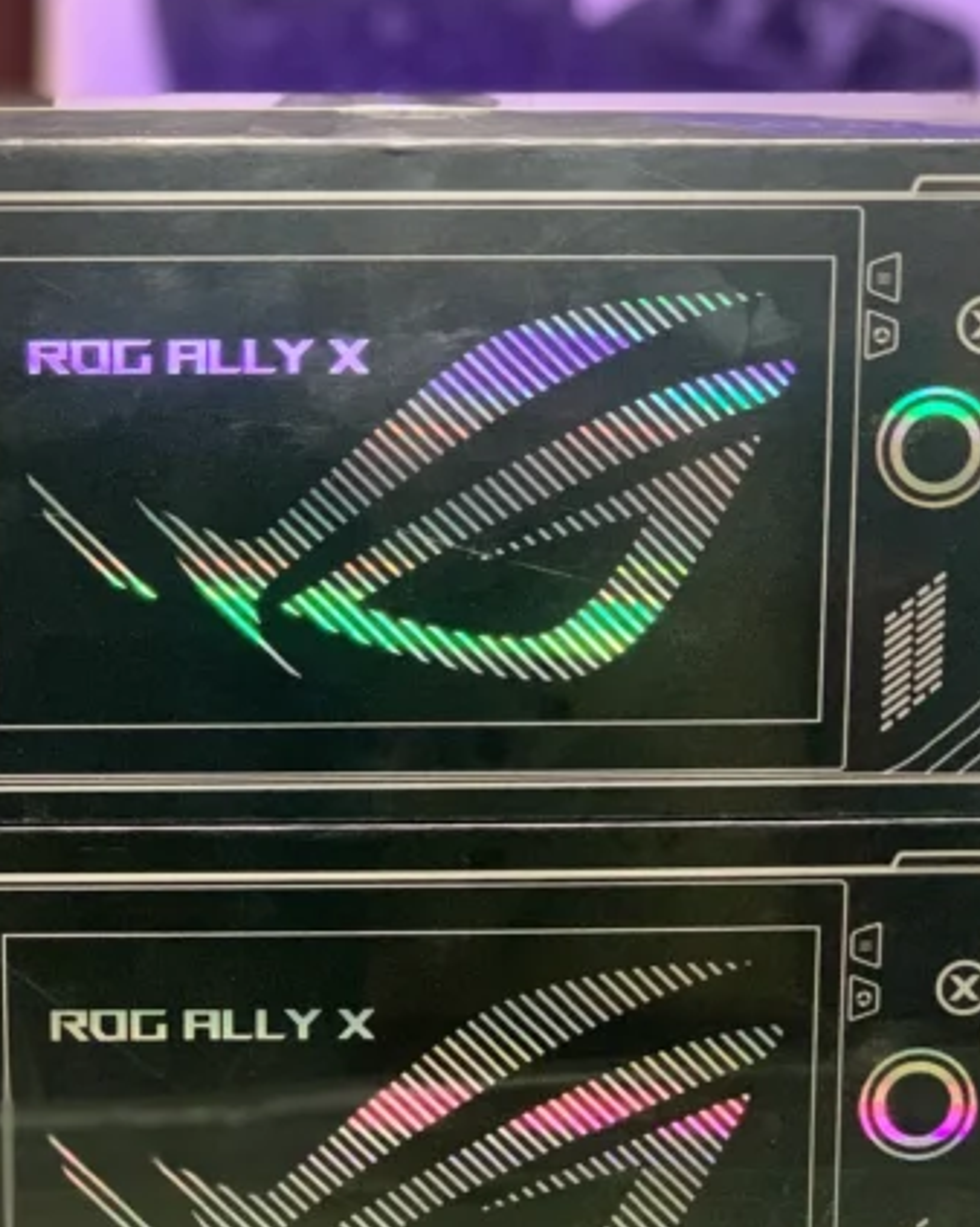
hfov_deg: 16.0
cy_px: 629
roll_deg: -0.7
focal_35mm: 96
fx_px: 3483
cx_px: 386
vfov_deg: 20.0
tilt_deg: -11.9
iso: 400
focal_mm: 6
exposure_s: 1/33
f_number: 2.4
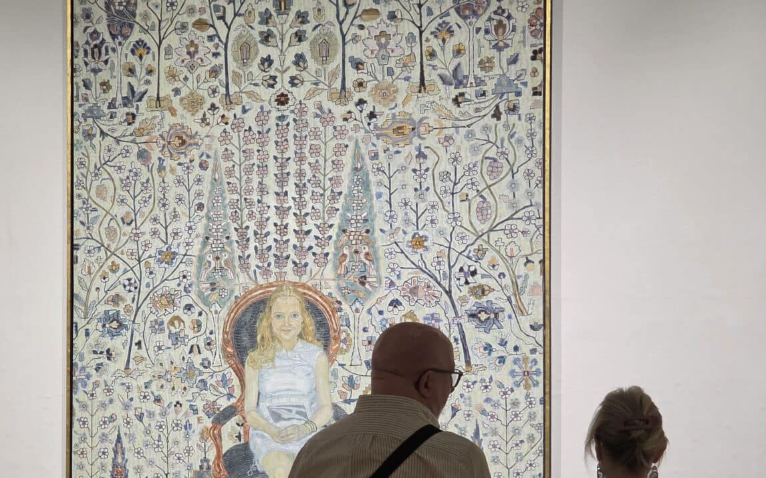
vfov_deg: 13.3
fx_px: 2046
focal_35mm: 98
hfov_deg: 21.2
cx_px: 384
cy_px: 363
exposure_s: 1/100
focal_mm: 7.9
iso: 320
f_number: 2.4
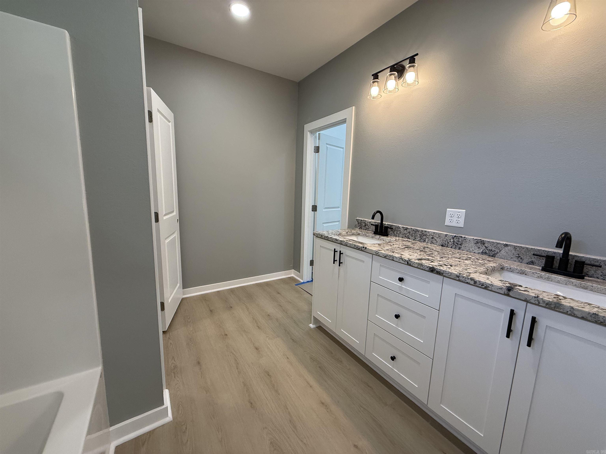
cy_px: 227
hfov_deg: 102.1
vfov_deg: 85.7
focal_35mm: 14
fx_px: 245
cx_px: 303
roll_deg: -1.5
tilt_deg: -8.6
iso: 160
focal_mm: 2.22
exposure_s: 1/120
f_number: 2.2
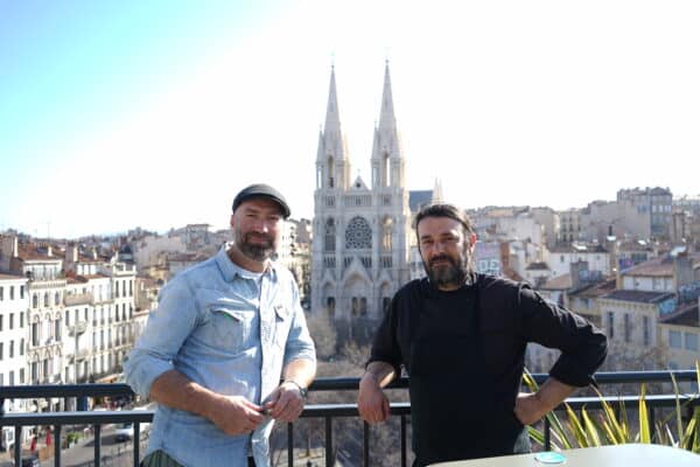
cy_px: 234
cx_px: 350
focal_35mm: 33
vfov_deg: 40.0
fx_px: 642
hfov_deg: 57.2
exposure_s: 1/160
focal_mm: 33
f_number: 4
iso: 50
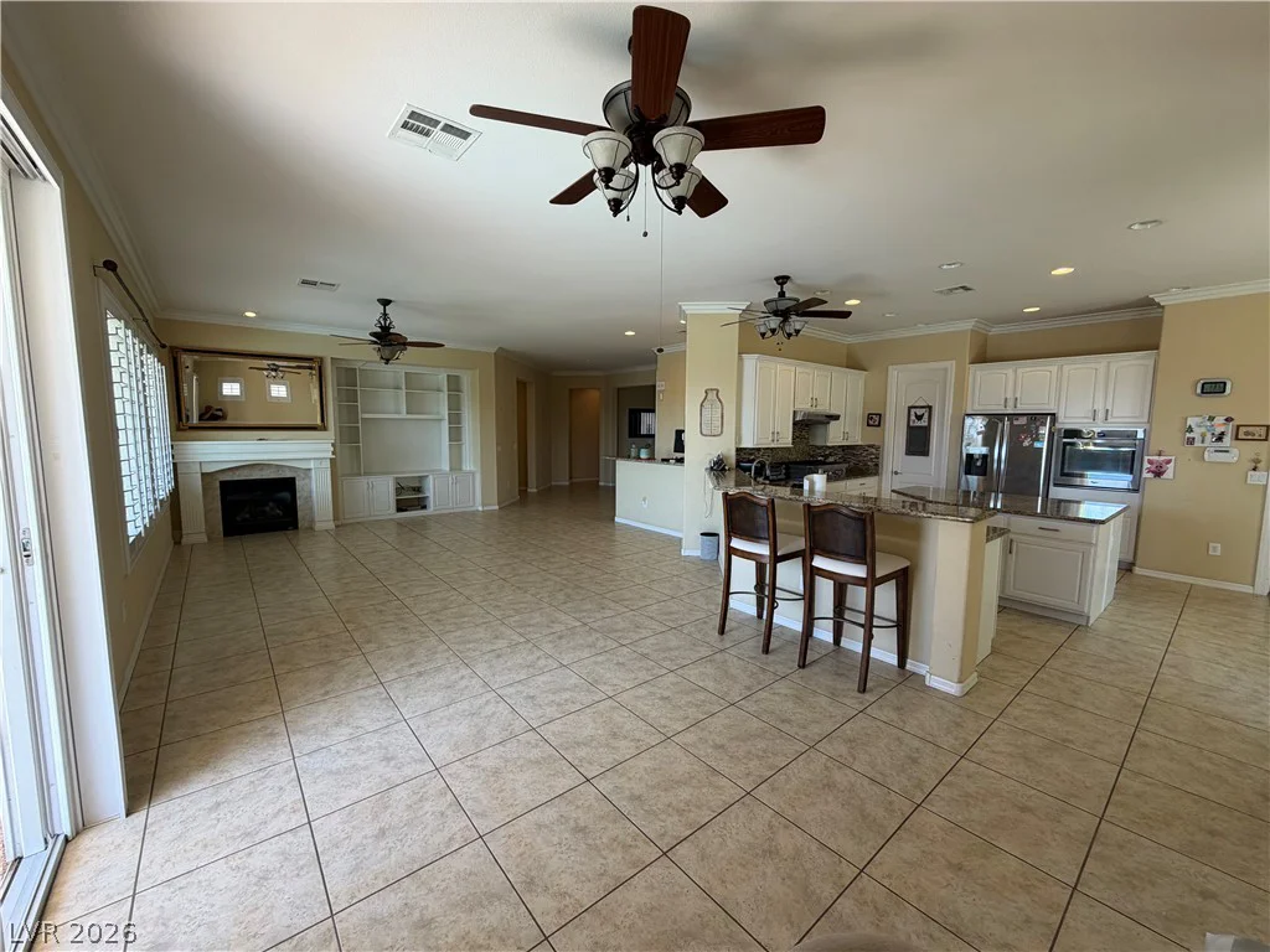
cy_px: 476
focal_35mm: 14
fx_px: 514
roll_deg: -0.5
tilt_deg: -6.2
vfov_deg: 85.7
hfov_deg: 102.1
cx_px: 635
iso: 80
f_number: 2.2
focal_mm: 2.22
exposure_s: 1/121
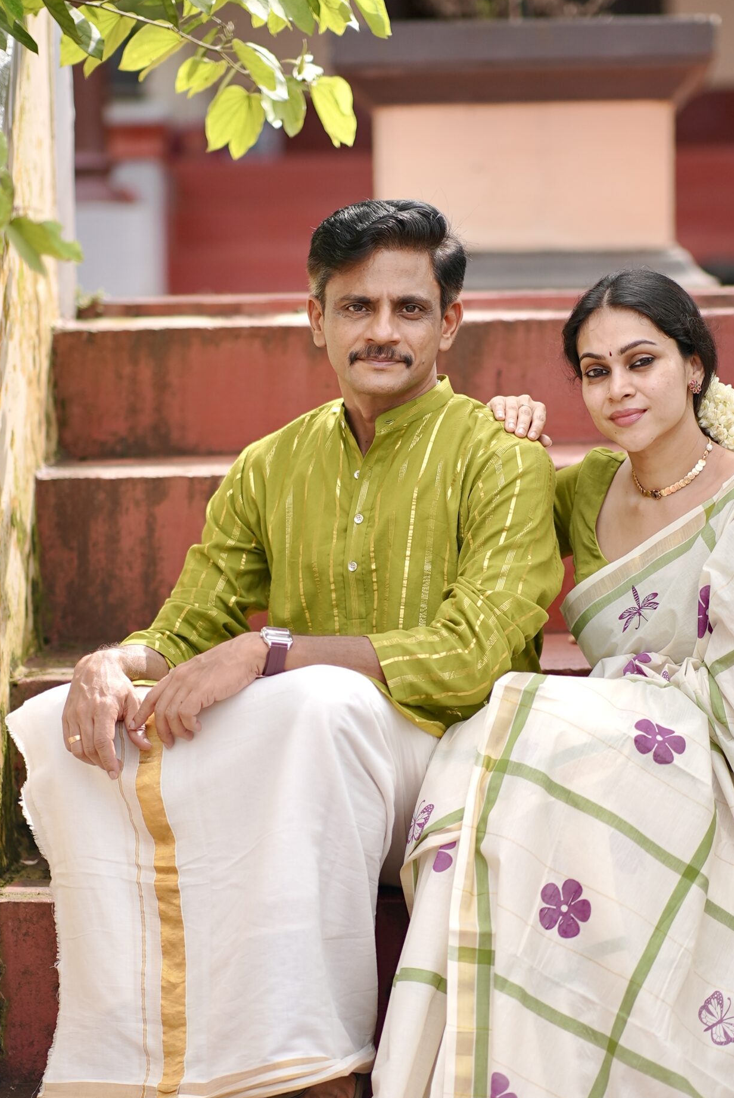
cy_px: 711
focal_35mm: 118
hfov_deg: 11.6
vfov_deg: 17.3
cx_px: 472
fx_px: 3603
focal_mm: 85
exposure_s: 1/3200
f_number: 1.4
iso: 160
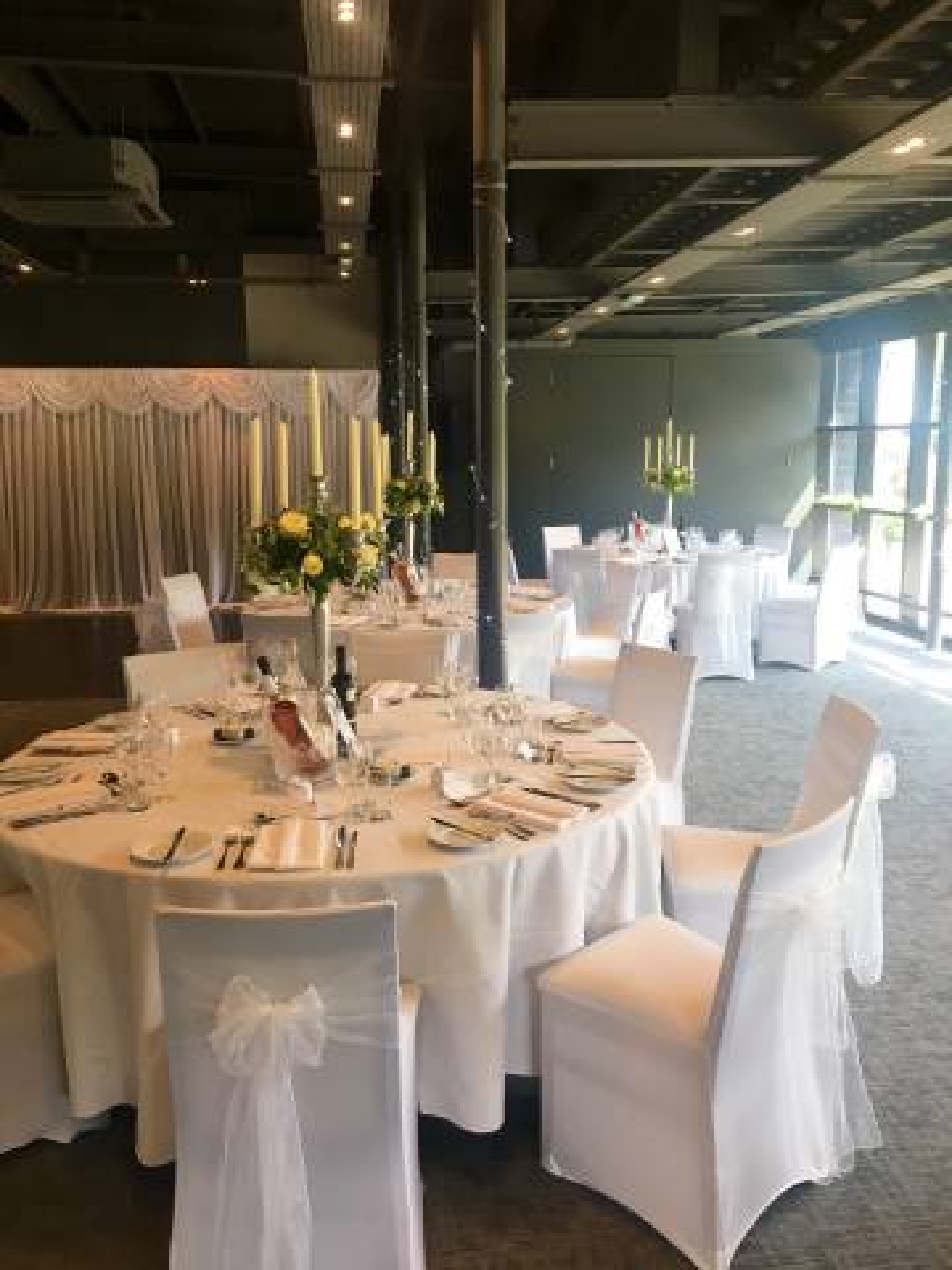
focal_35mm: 29
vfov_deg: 61.7
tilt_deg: -8.8
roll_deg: +0.7
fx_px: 1063
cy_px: 635
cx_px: 476
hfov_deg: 48.2
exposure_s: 1/33
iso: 40
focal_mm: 4.15
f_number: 2.2
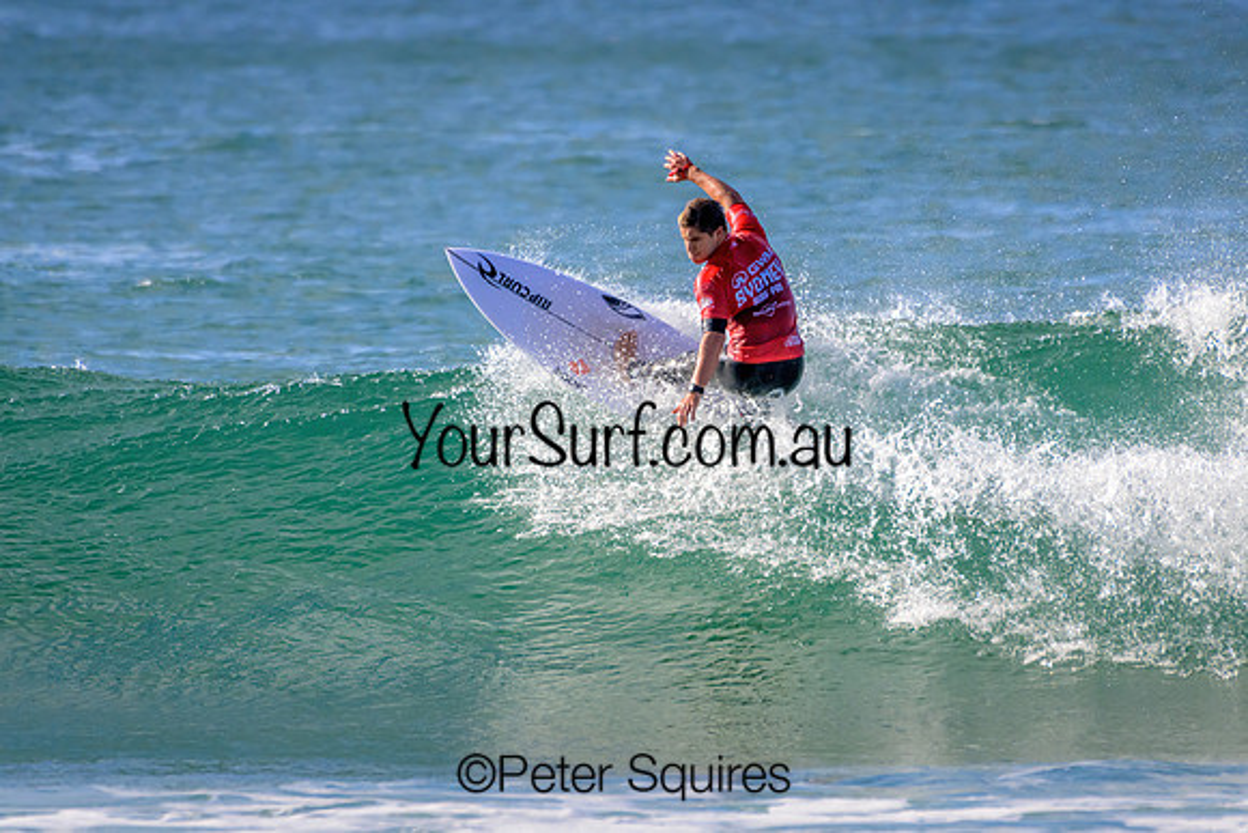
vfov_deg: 1.4
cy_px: 416
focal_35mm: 1000
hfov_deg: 2.1
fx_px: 34673
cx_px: 624
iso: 2200
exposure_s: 1/3200
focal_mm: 1000
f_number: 11
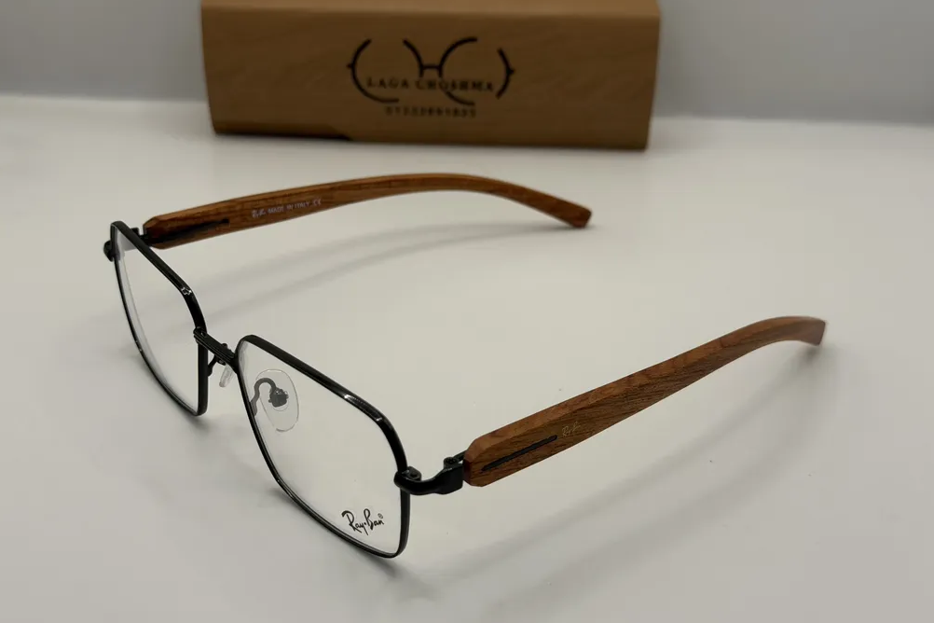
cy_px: 312
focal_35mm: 51
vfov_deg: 26.5
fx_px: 1323
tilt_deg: -28.9
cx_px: 461
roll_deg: -0.5
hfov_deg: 38.9
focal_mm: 6.76
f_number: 1.78
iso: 64
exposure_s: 1/519
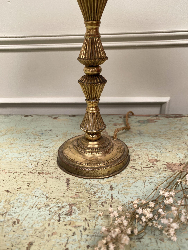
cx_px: 94
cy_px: 125
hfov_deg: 54.9
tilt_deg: -22.1
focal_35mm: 25
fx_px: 181
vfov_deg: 69.4
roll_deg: +0.8
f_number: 1.8
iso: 100
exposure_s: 1/121
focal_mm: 4.25
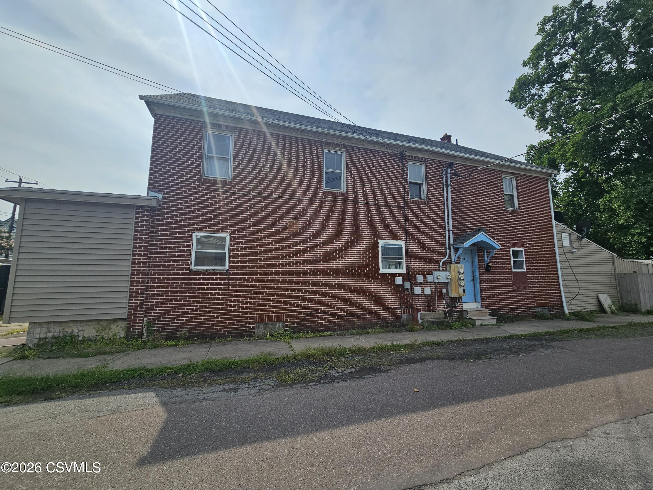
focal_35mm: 13
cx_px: 326
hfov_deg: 106.2
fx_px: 245
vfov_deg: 89.9
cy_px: 245
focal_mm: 2.2
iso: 50
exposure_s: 1/2835
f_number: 2.2
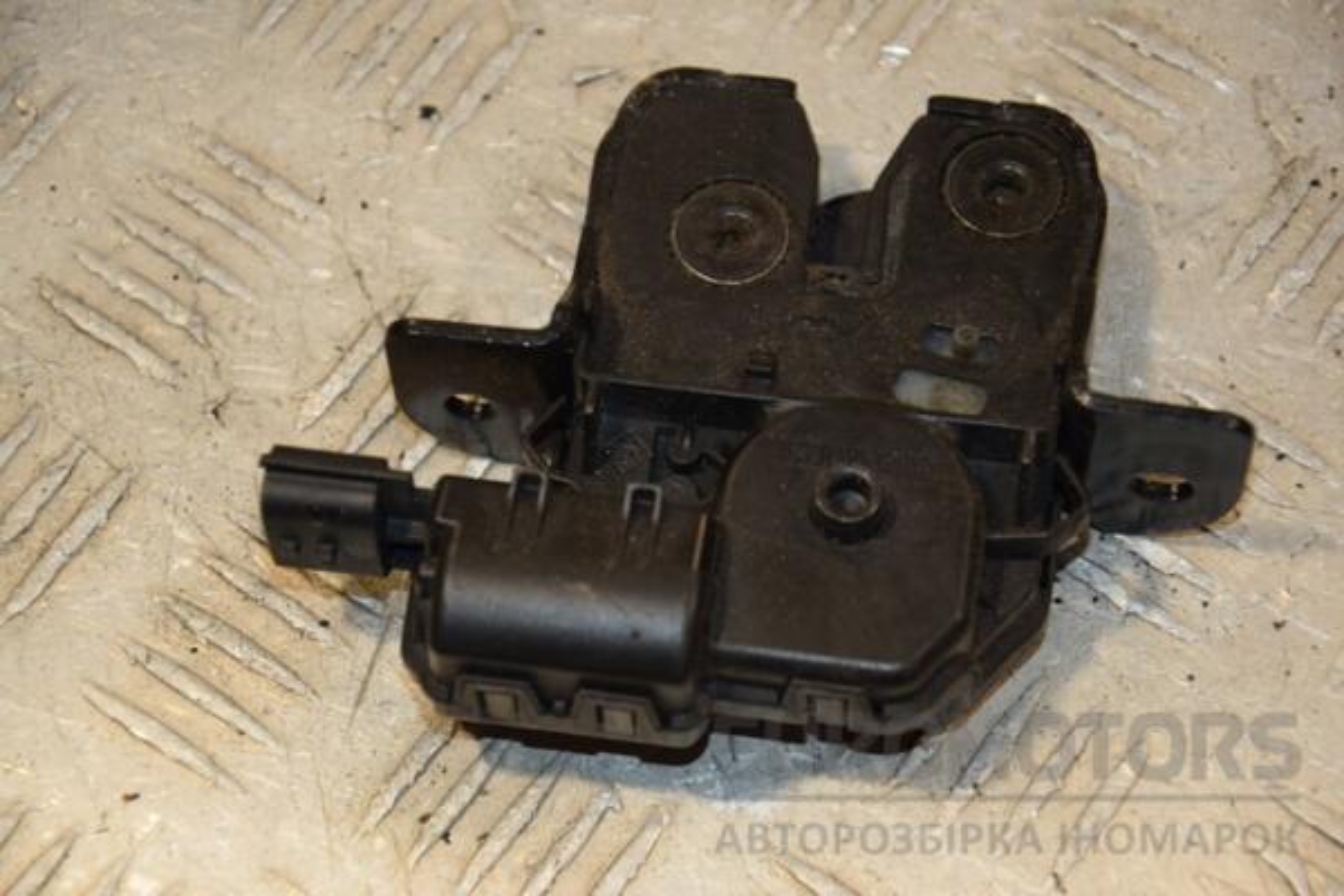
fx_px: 4760
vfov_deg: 10.8
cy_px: 448
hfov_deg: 16.1
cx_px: 672
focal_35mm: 128
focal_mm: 85
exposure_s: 1/160
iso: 800
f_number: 5.6
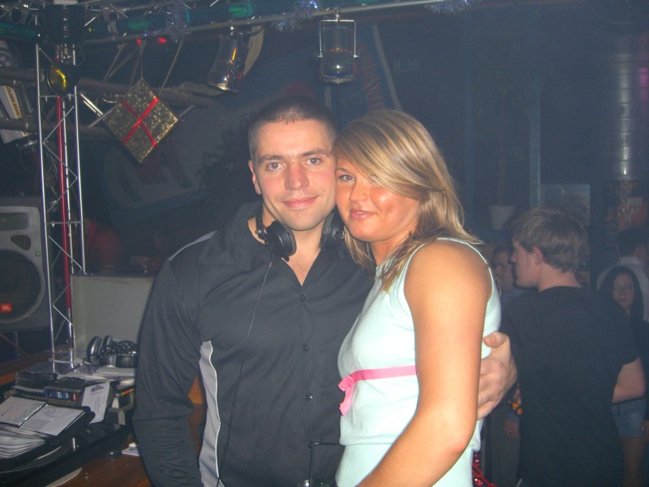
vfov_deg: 37.7
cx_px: 324
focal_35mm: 38
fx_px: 712
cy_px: 244
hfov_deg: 49.0
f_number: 2.8
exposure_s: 1/60
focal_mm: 7.9
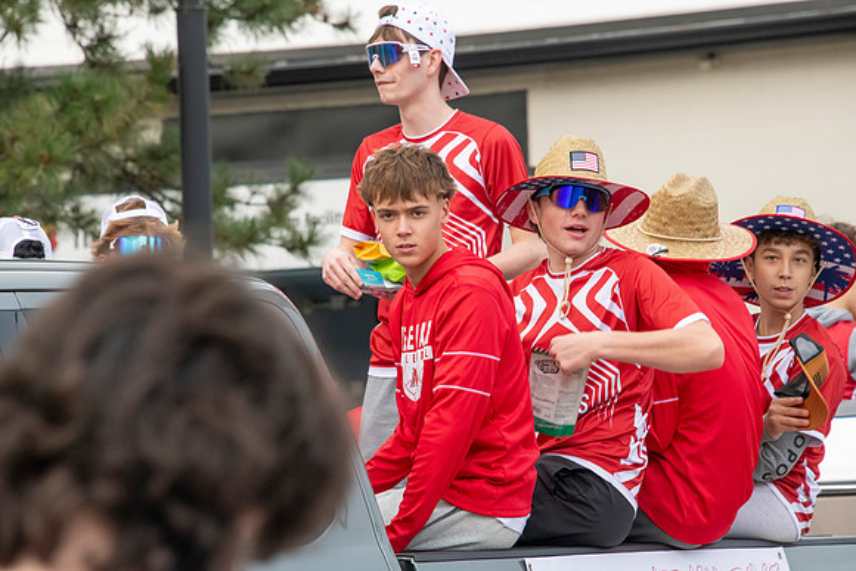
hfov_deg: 8.2
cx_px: 428
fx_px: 5946
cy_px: 286
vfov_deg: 5.5
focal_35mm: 250
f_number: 11
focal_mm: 250
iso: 3200
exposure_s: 1/320
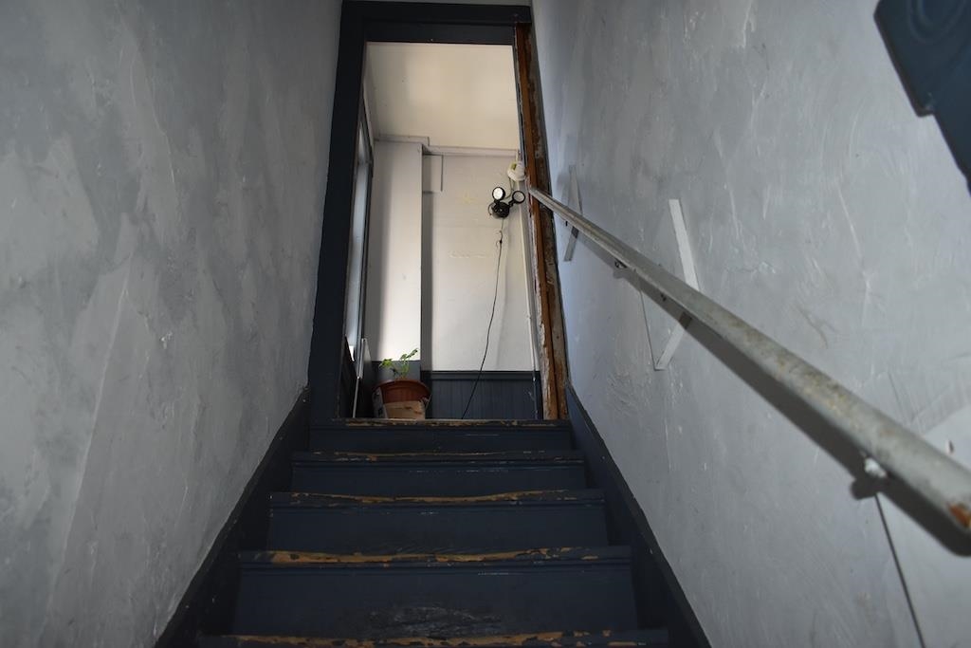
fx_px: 728
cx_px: 486
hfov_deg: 67.4
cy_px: 324
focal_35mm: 27
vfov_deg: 47.9
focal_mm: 18
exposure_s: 1/160
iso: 560
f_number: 3.5
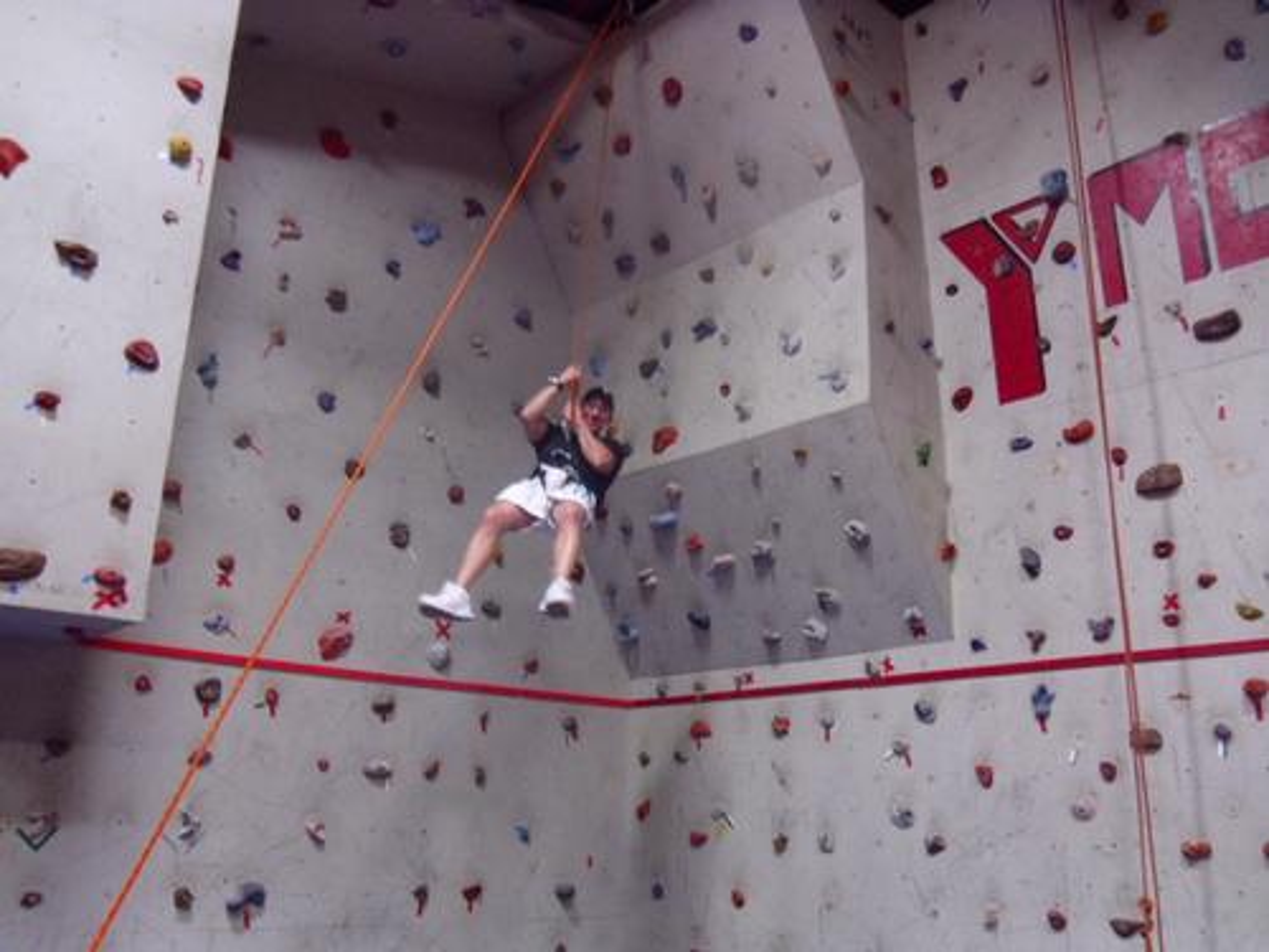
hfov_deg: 58.4
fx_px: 1136
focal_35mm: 31
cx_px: 634
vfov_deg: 45.4
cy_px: 476
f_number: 3.3
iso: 400
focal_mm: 5.6
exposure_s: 1/22
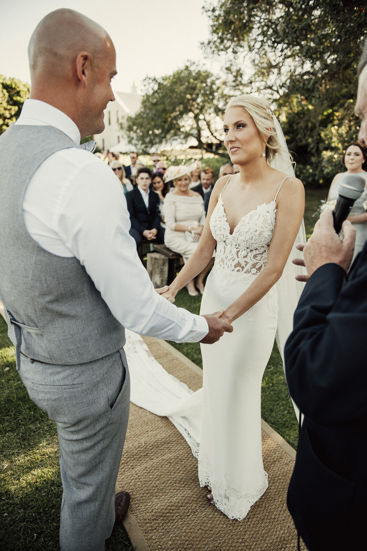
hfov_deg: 53.1
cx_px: 184
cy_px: 276
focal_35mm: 24
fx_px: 367
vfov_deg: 73.8
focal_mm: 24
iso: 250
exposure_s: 1/500
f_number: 2.8
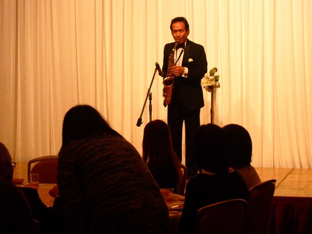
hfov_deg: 18.4
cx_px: 156
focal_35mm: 107
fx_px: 964
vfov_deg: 13.8
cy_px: 117
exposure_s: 1/60
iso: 400
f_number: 5.6
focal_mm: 18.9
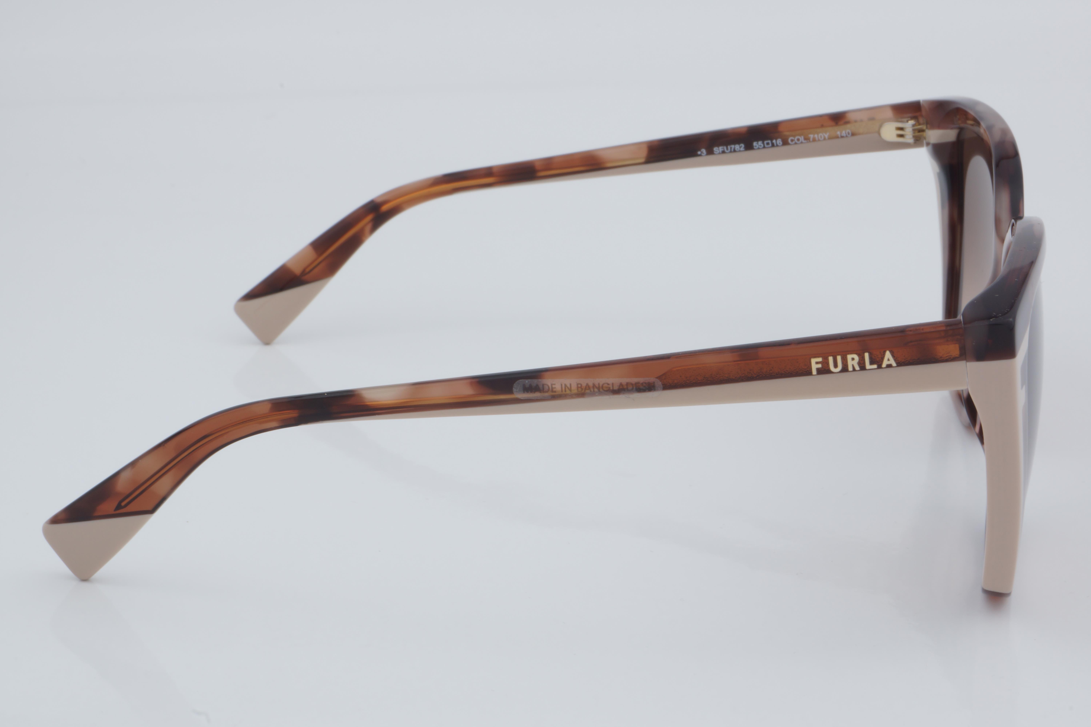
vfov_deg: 18.2
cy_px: 364
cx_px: 546
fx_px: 2273
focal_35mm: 75
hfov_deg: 27.0
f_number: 32
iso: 100
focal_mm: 50
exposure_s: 1/4
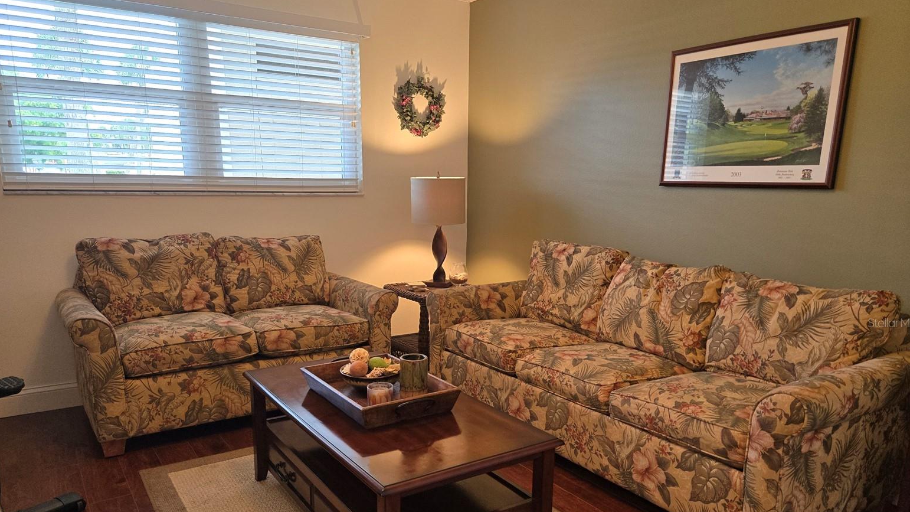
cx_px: 451
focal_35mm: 26
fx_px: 627
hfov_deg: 71.9
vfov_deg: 44.0
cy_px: 322
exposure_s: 1/120
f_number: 1.8
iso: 320
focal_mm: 5.4
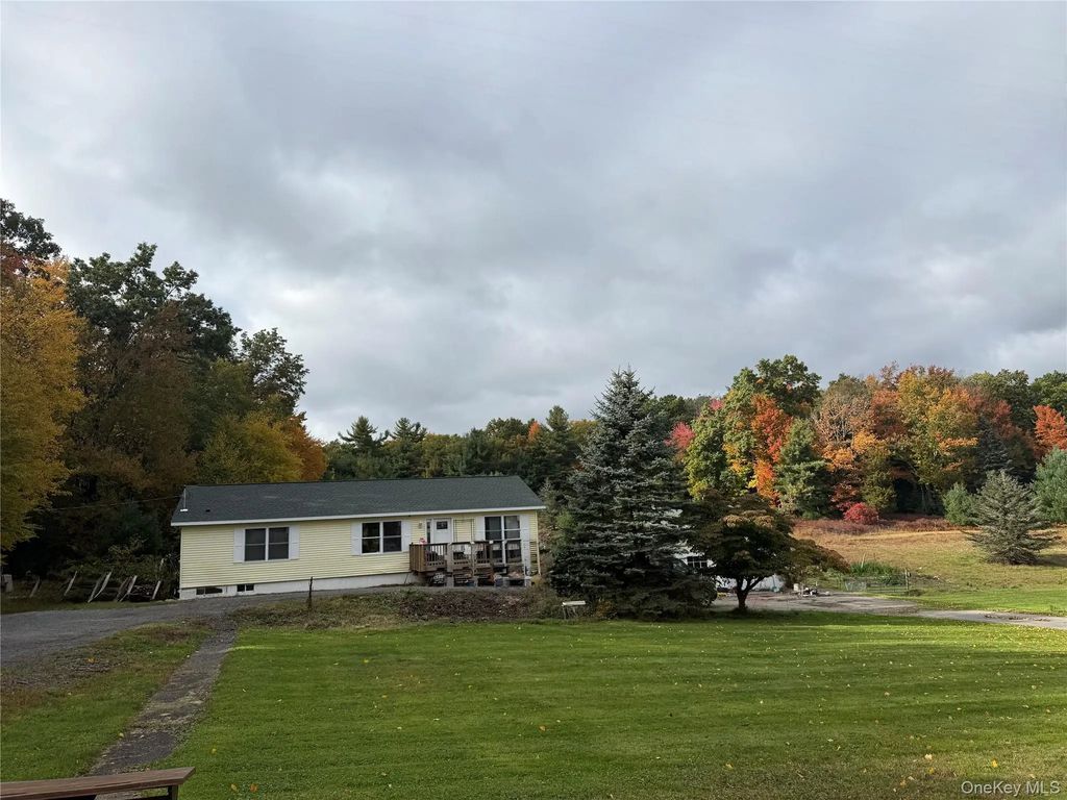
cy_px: 400
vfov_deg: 56.8
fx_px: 740
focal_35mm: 24
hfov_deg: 71.6
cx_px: 534
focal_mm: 6.76
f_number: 1.78
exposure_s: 1/4975
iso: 80
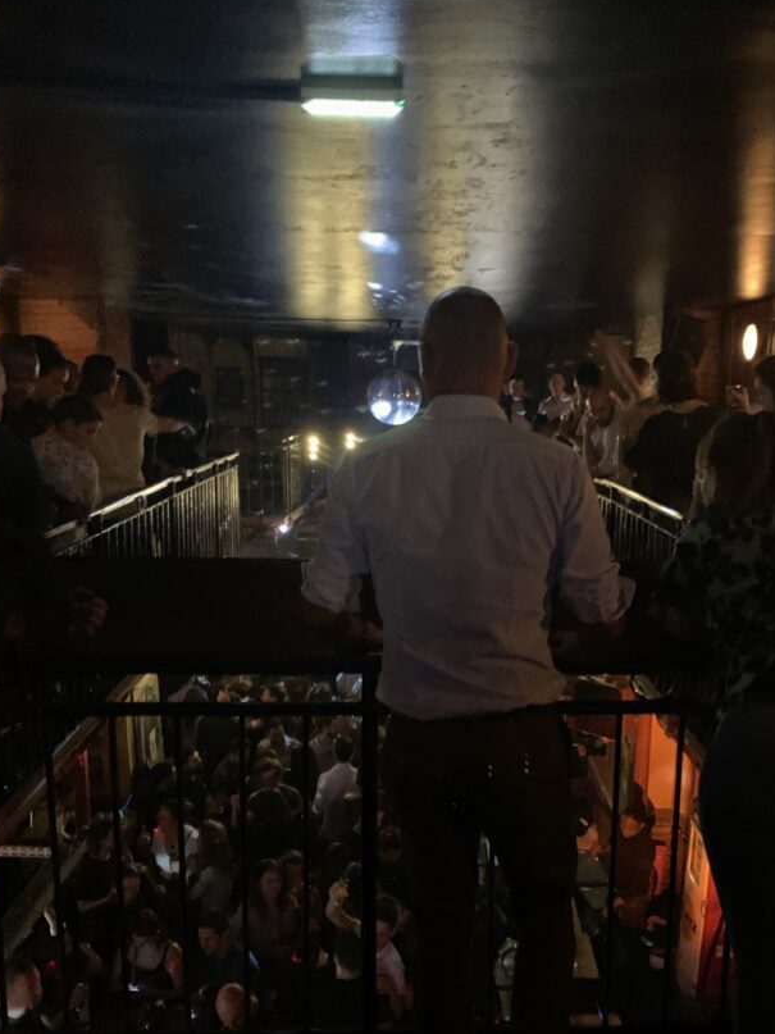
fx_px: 985
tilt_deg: -14.0
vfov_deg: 55.0
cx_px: 414
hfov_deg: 42.9
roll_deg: +0.1
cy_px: 620
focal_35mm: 33
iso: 800
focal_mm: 4.25
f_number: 1.8
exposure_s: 1/17
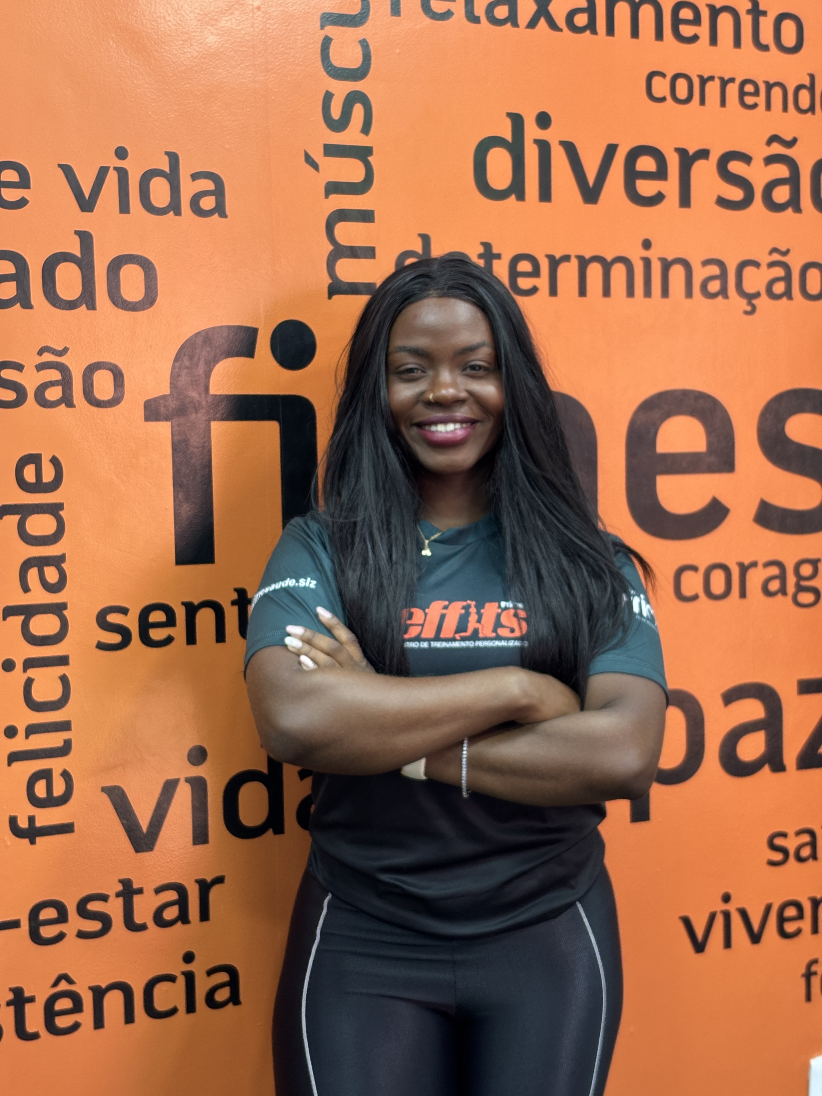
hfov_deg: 28.0
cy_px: 548
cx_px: 411
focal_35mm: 52
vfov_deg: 36.8
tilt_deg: -4.3
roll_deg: +0.5
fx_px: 1646
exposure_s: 1/40
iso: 200
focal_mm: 5.96
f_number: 1.6
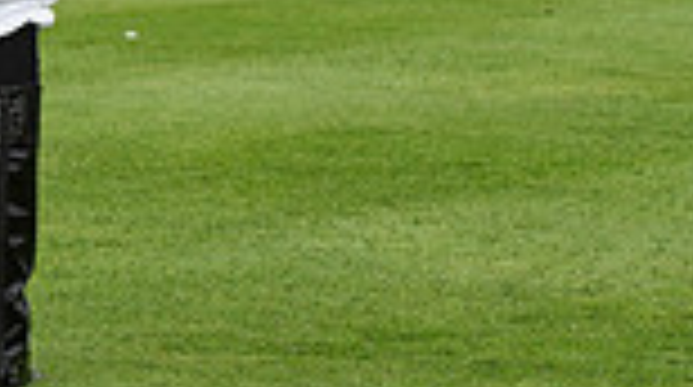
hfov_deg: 5.0
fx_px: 7980
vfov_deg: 2.8
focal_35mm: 435
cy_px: -412
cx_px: 248
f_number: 7.1
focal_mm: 110
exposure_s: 1/1600
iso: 800
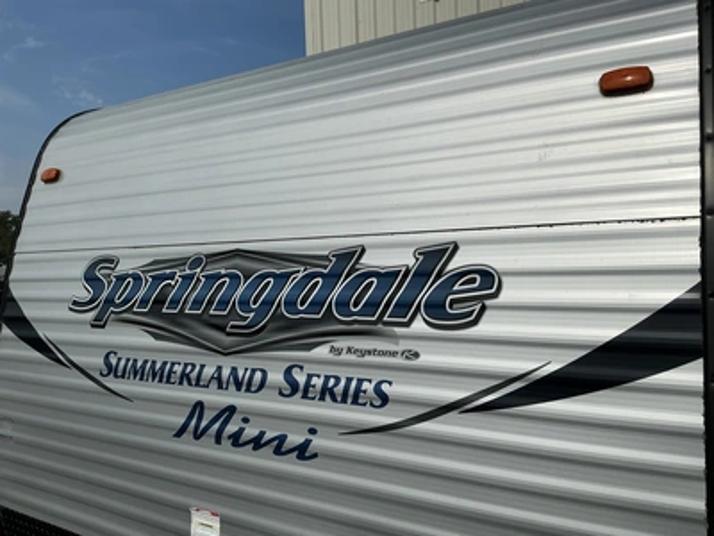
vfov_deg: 49.7
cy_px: 268
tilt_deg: -1.8
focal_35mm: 28
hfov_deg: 63.4
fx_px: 578
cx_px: 357
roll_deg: +2.2
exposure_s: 1/7407
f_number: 1.8
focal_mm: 3
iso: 25
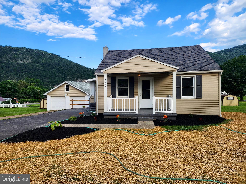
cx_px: 123
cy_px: 92
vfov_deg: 58.9
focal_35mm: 23
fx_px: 163
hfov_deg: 73.9
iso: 12
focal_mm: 6.4
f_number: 1.8
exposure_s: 1/415
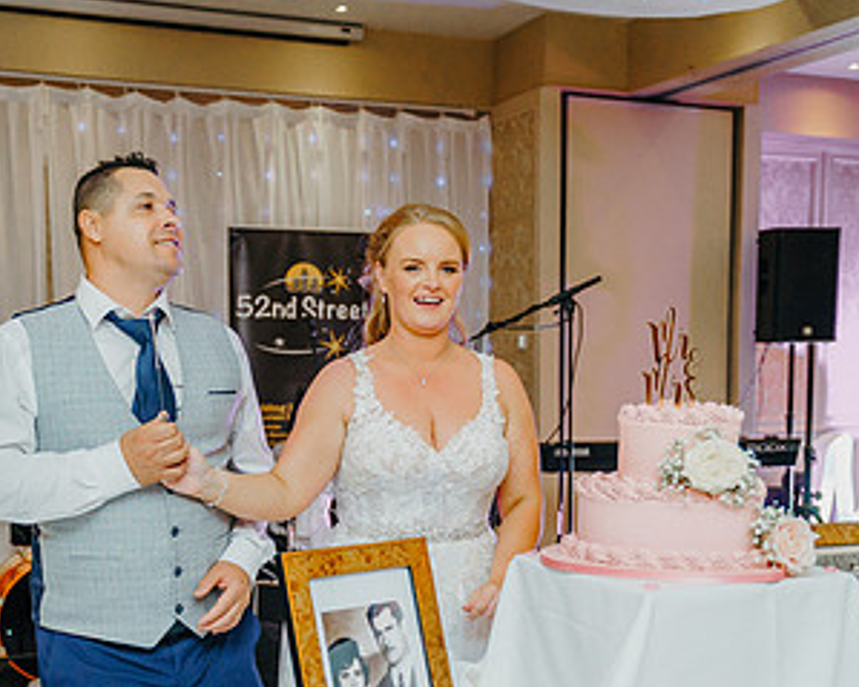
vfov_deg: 29.3
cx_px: 391
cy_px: 507
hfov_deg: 36.6
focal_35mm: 51
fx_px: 1296
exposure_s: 1/200
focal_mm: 28
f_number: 2.8
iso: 1250
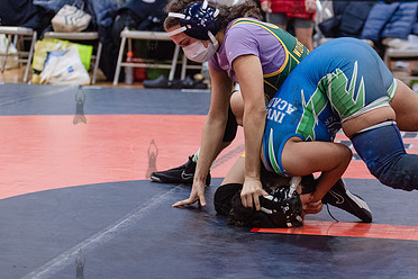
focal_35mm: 134
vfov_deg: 10.2
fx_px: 1556
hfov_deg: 15.3
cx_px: 297
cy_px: 104
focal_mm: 86
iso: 4000
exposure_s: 1/400
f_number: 3.5
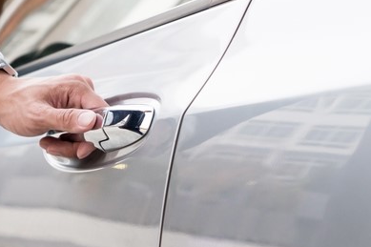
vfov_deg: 10.7
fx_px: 1318
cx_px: 144
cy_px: 124
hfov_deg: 16.0
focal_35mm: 128
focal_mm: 55
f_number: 4
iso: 800
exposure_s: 1/125
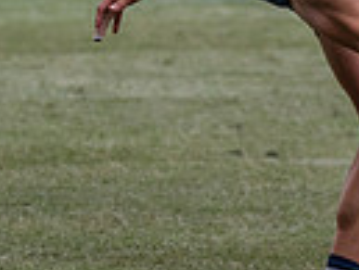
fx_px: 8388
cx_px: 249
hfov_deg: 2.5
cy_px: -141
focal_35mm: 808
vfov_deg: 1.8
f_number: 5
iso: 800
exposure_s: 1/1600
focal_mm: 150
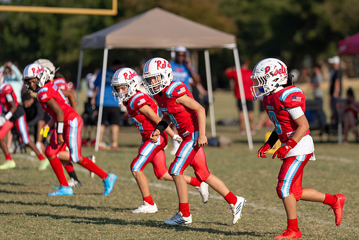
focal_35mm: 302
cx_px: 247
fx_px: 3011
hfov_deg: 6.8
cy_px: 140
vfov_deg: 4.6
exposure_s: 1/3200
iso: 125
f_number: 3.2
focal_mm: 200
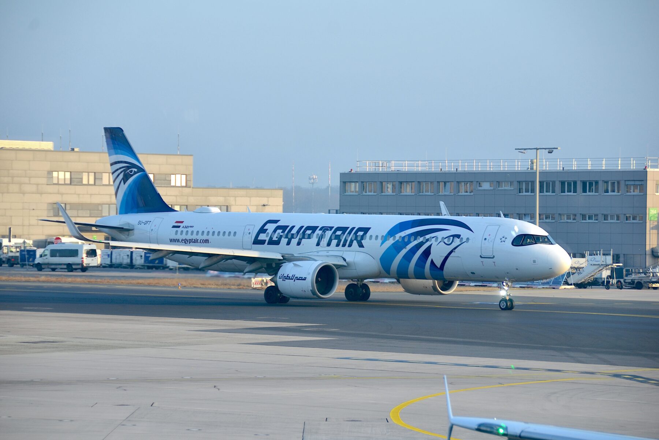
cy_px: 220
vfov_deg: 8.2
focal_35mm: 168
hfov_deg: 12.2
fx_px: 3075
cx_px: 330
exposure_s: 1/125
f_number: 5.3
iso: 100
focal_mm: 112
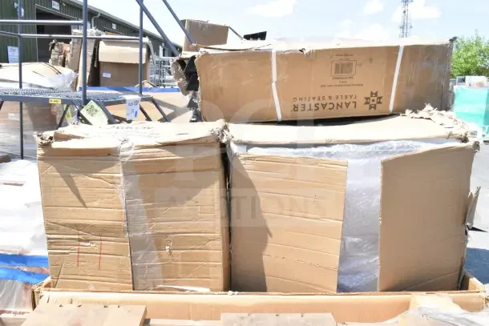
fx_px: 428
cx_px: 244
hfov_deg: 59.5
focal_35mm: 32
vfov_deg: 41.7
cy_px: 163
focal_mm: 21
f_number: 18
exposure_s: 1/1250
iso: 6400
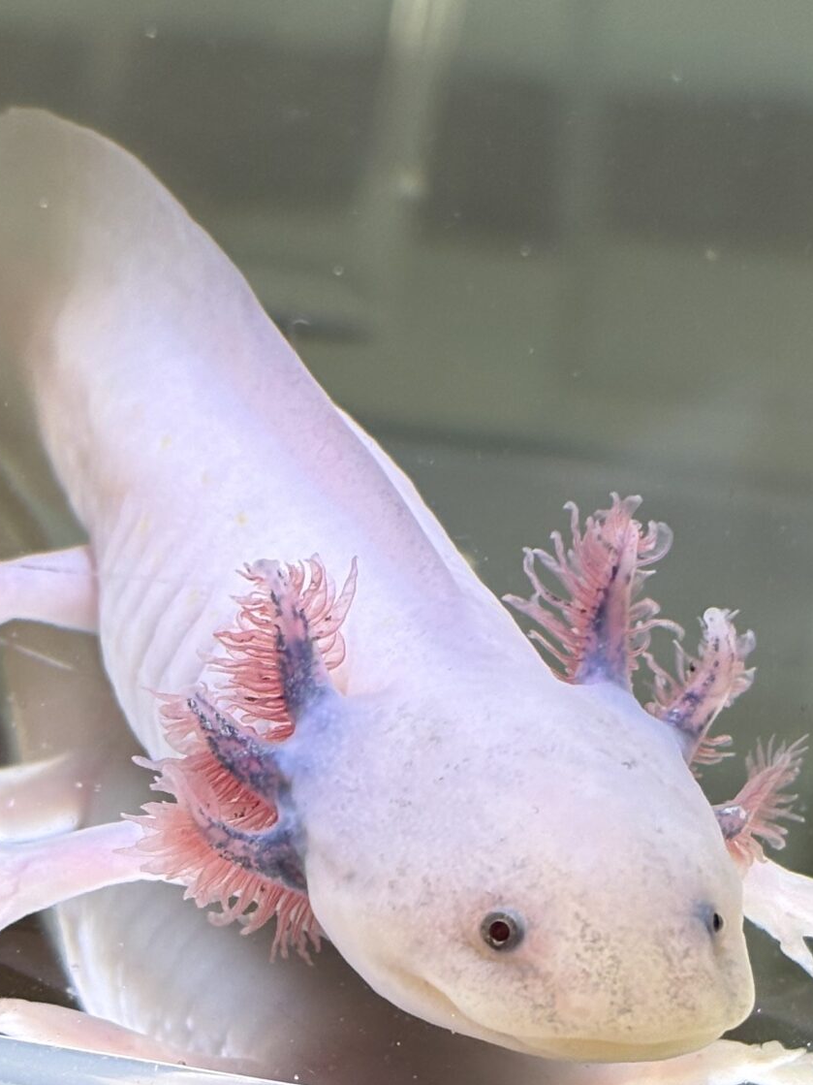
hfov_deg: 12.4
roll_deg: -5.9
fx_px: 3727
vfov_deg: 16.5
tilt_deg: -35.6
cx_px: 265
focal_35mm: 119
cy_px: 807
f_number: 1.6
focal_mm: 5.96
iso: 50
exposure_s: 1/71
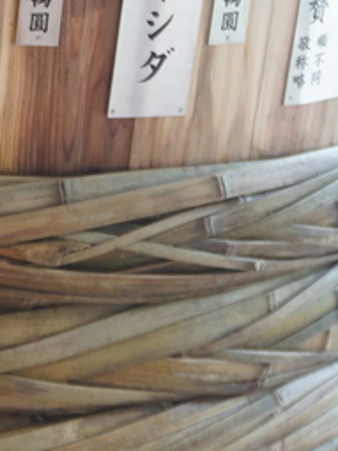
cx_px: -219
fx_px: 2036
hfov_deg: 9.2
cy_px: -232
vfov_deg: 12.1
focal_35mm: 156
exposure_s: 1/60
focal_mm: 23
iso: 200
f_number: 4.5
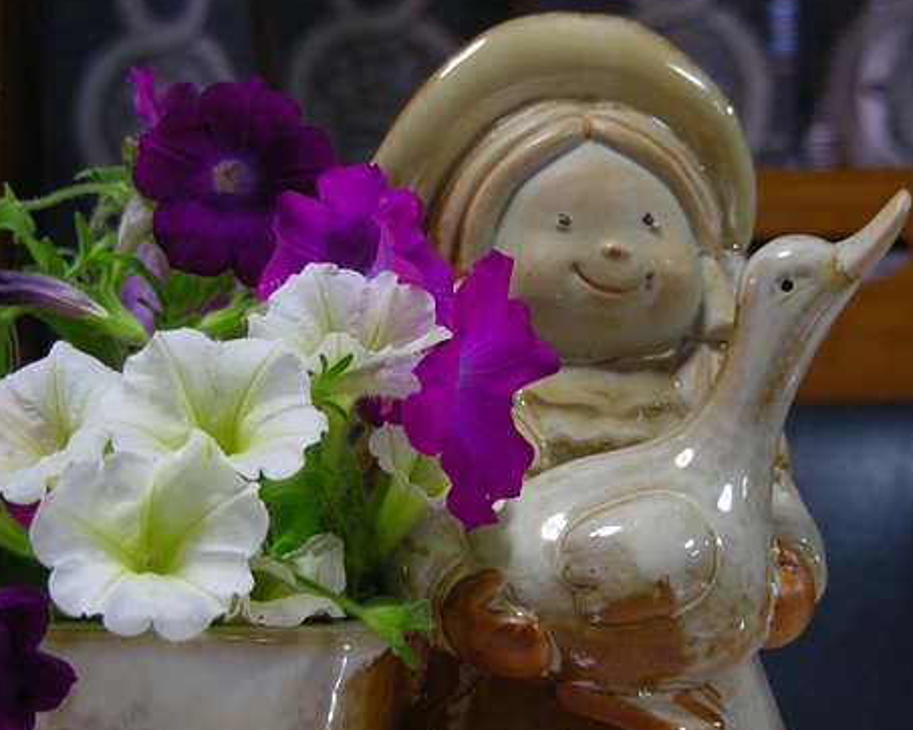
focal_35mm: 96
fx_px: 2593
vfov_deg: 16.0
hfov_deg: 20.0
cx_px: 508
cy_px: 373
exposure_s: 1/2.3
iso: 50
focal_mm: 14.6
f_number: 3.5
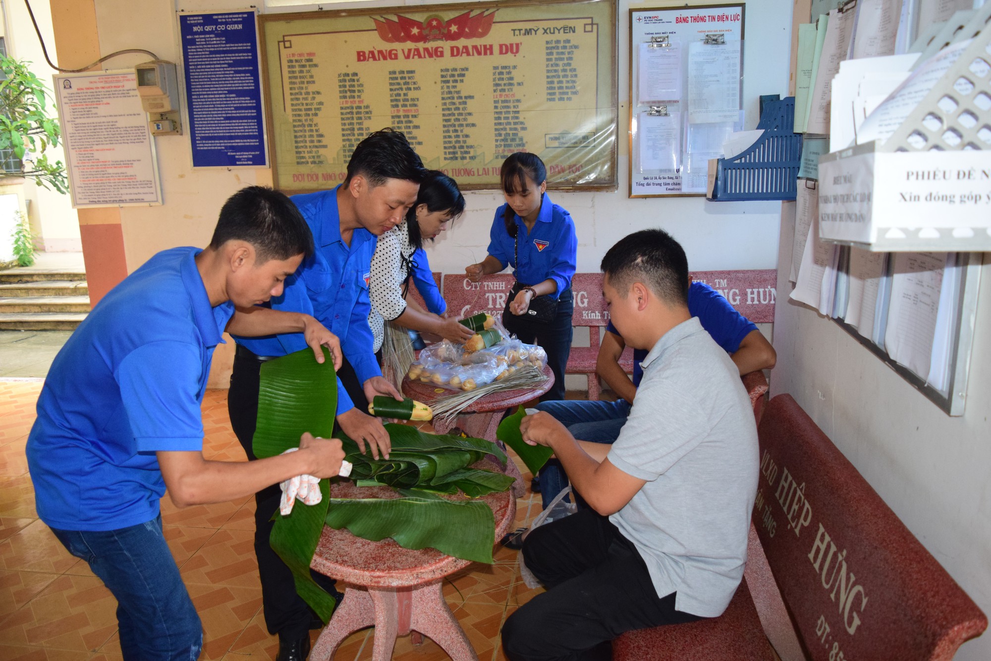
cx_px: 496
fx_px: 826
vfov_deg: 43.6
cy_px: 330
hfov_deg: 61.9
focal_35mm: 30
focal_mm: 20
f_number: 3.5
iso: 1800
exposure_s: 1/160
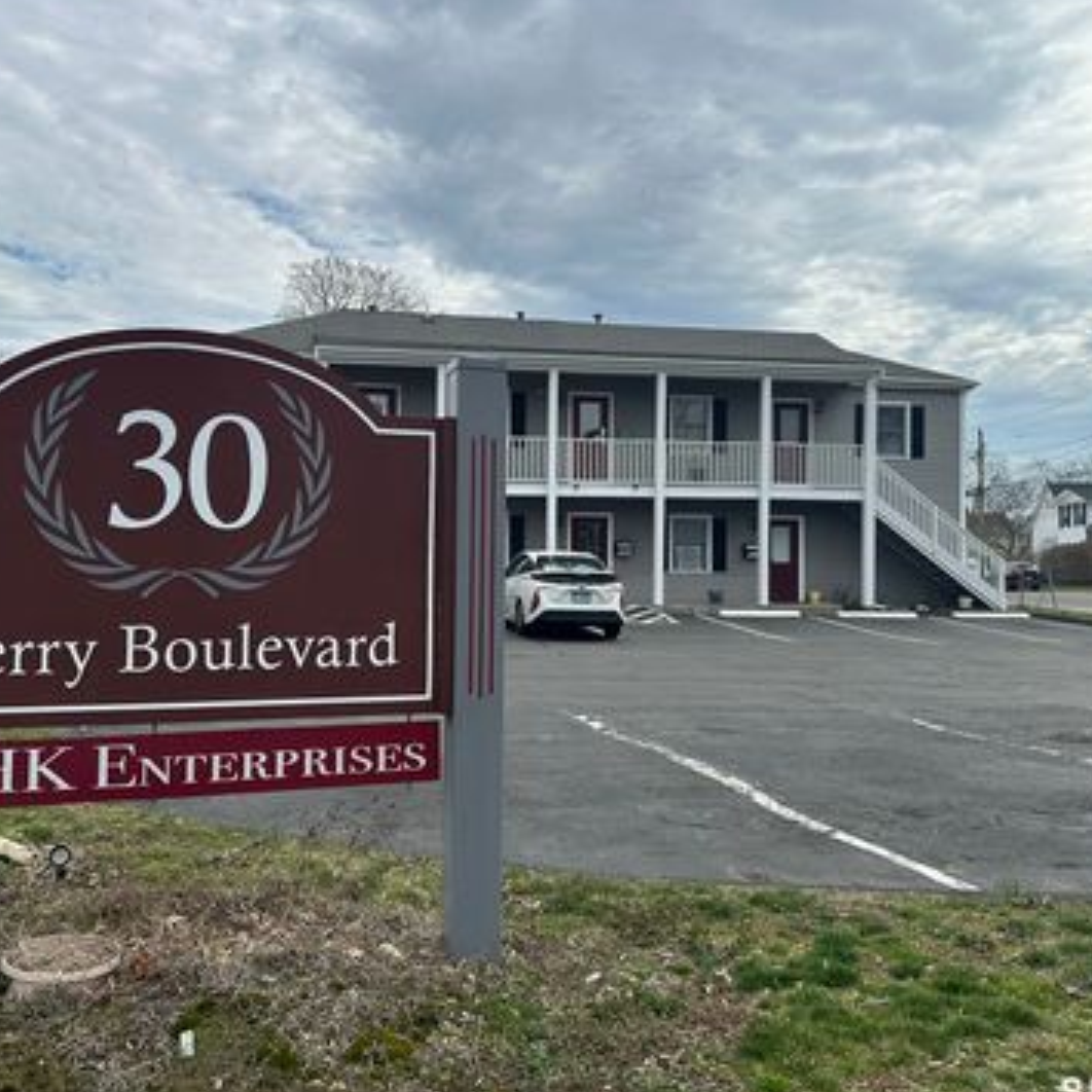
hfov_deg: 54.0
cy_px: 544
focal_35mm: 30
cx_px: 524
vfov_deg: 54.0
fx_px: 1071
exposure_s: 1/5263
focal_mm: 6.86
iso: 80
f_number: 1.78
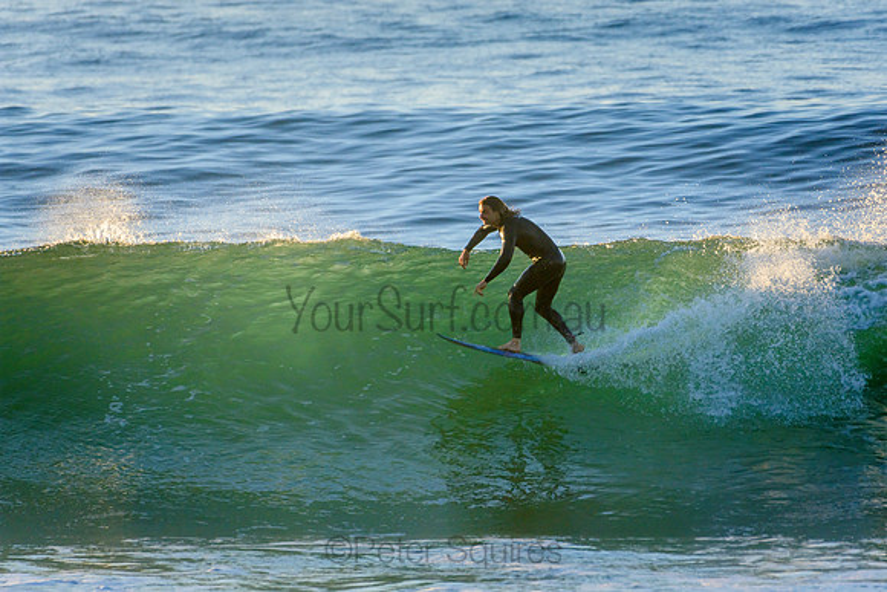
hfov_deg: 2.7
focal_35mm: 750
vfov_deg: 1.8
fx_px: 18488
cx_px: 444
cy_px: 296
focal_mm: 500
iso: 450
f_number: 5.6
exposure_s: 1/1250
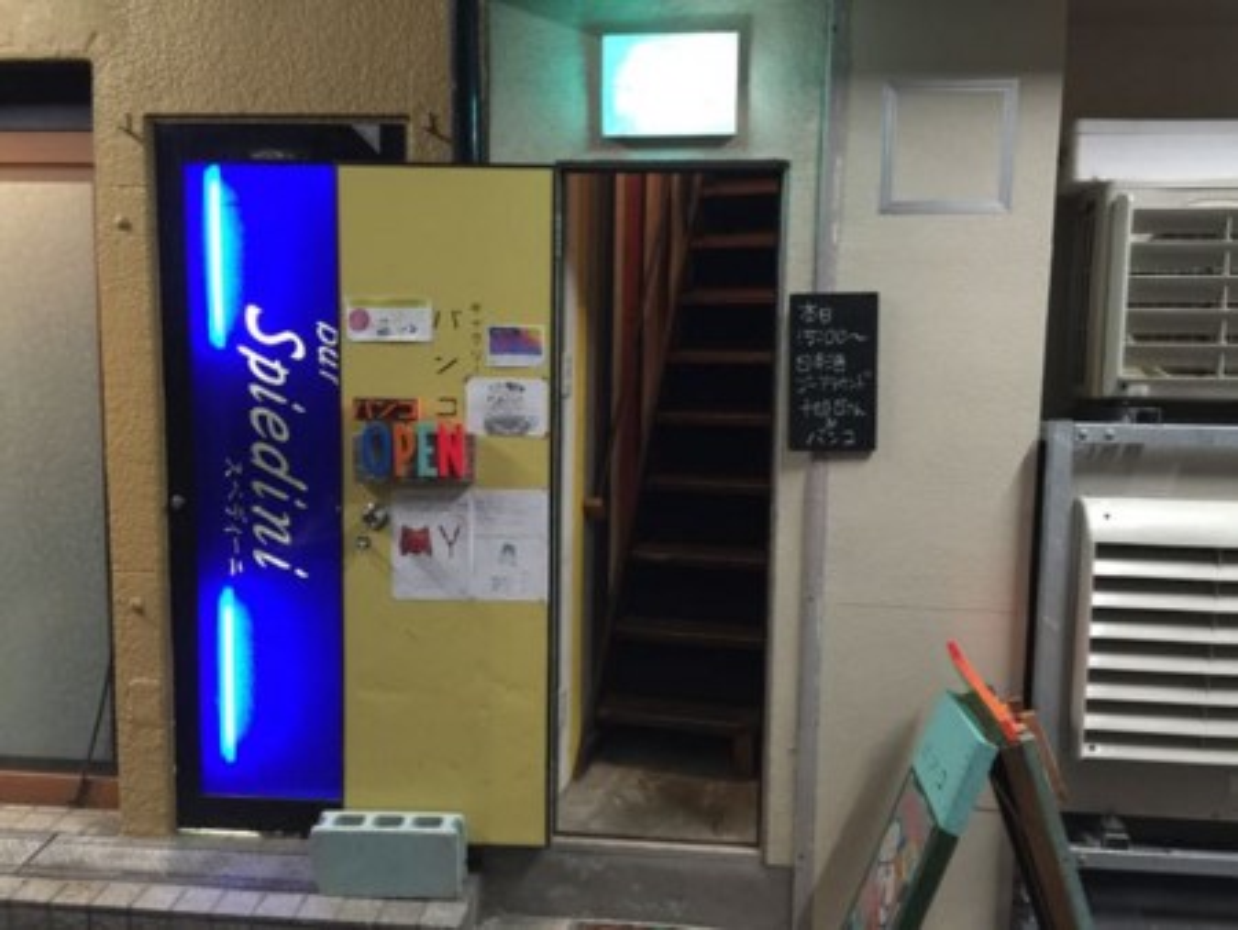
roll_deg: -2.1
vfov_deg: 48.3
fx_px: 1038
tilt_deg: -6.4
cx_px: 619
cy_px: 465
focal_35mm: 29
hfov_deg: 61.6
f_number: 2.2
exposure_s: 1/4
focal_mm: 4.15
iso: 80
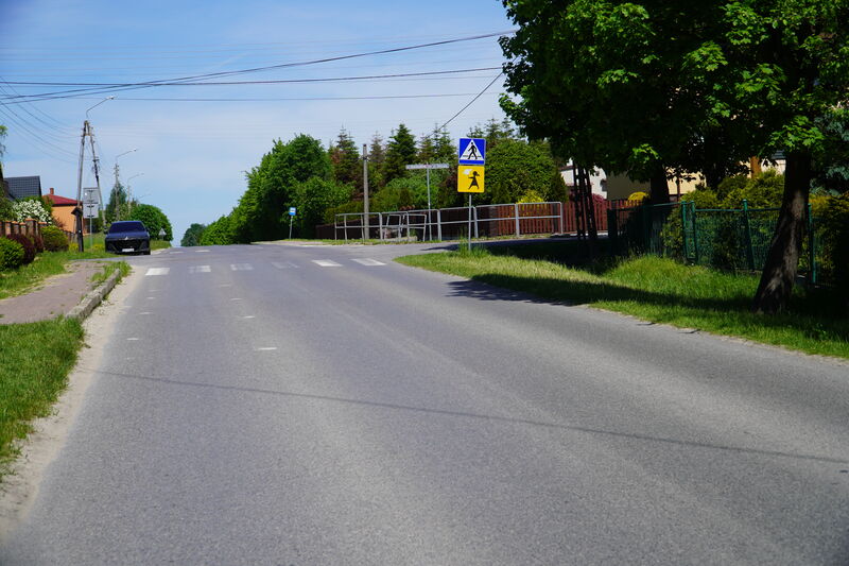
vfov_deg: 22.6
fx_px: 1415
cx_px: 424
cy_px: 283
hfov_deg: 33.4
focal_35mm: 60
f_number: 5
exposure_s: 1/1000
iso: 100
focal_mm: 40
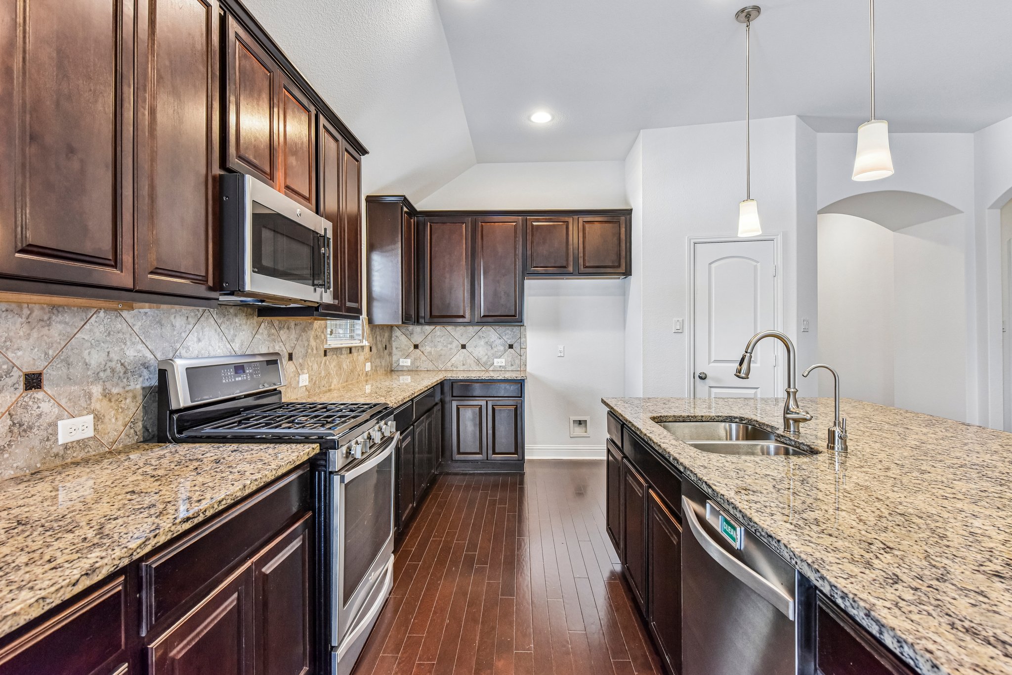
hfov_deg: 93.3
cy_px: 338
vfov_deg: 70.4
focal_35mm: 17
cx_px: 506
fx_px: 478
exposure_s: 1/20
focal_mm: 17
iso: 1000
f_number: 8
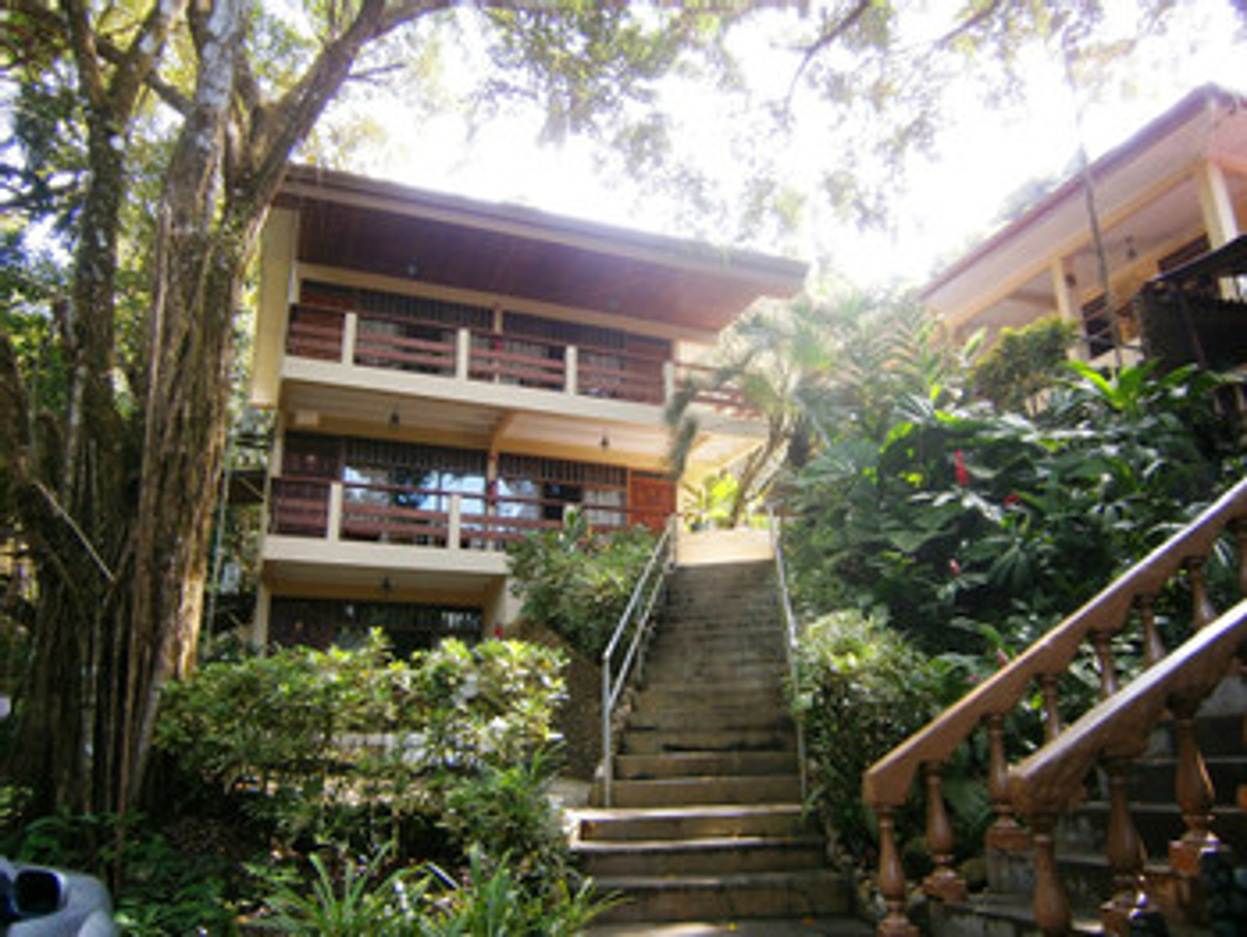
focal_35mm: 26
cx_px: 624
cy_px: 468
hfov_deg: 67.3
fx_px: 937
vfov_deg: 53.1
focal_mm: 4.7
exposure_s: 1/100
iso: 80
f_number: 2.8
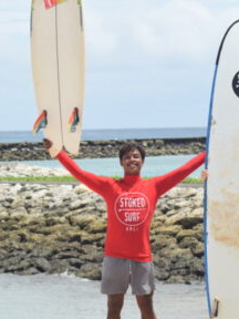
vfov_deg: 9.4
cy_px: 142
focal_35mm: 210
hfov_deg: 7.1
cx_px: 214
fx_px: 1933
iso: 200
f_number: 7.1
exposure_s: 1/800
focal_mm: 70
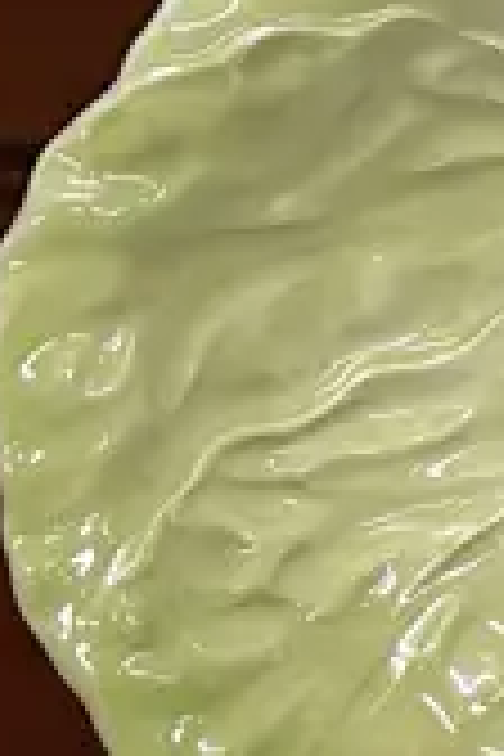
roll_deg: -1.0
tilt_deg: -28.6
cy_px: 297
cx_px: 2169
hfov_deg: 6.6
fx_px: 3192
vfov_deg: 13.5
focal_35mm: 152
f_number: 1.78
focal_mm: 6.86
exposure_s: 1/100
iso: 160
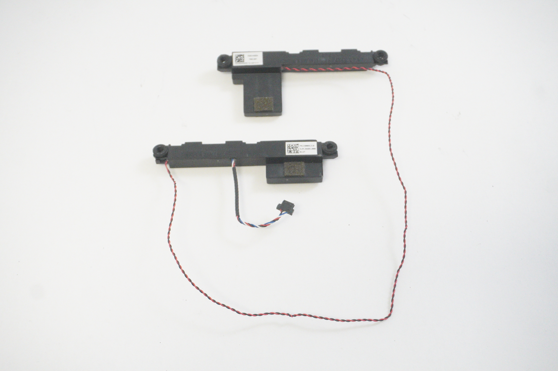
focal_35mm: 46
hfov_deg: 42.4
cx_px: 279
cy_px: 186
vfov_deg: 28.9
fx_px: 720
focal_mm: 31
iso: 6400
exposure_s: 1/250
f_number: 5.6
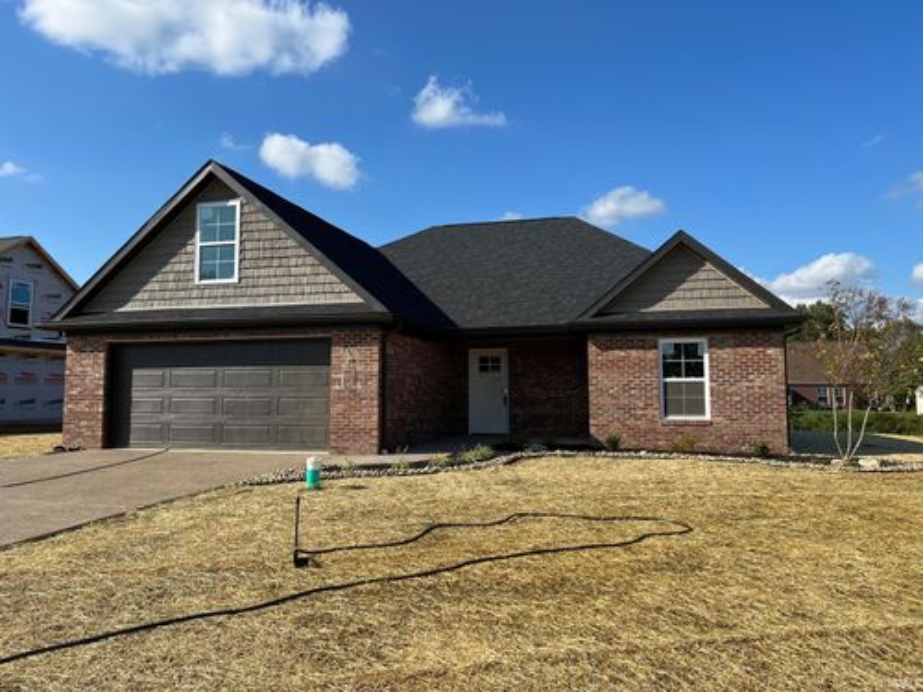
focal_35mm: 26
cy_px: 346
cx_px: 462
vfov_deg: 53.1
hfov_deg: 67.3
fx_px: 693
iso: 50
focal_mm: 5.7
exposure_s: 1/4115
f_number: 1.5
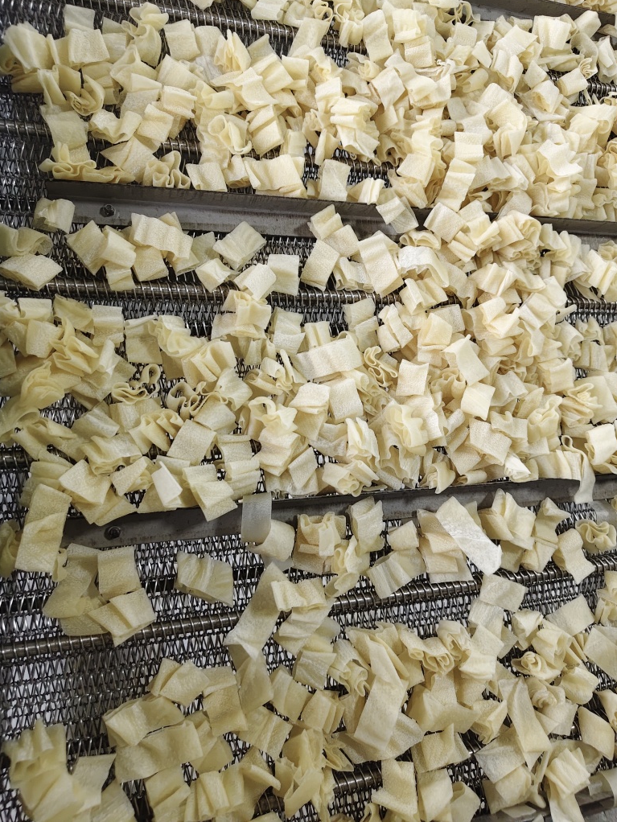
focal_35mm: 24
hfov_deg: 56.8
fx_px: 570
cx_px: 306
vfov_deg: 71.6
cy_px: 394
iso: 772
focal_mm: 5.56
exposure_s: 1/100
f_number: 1.88
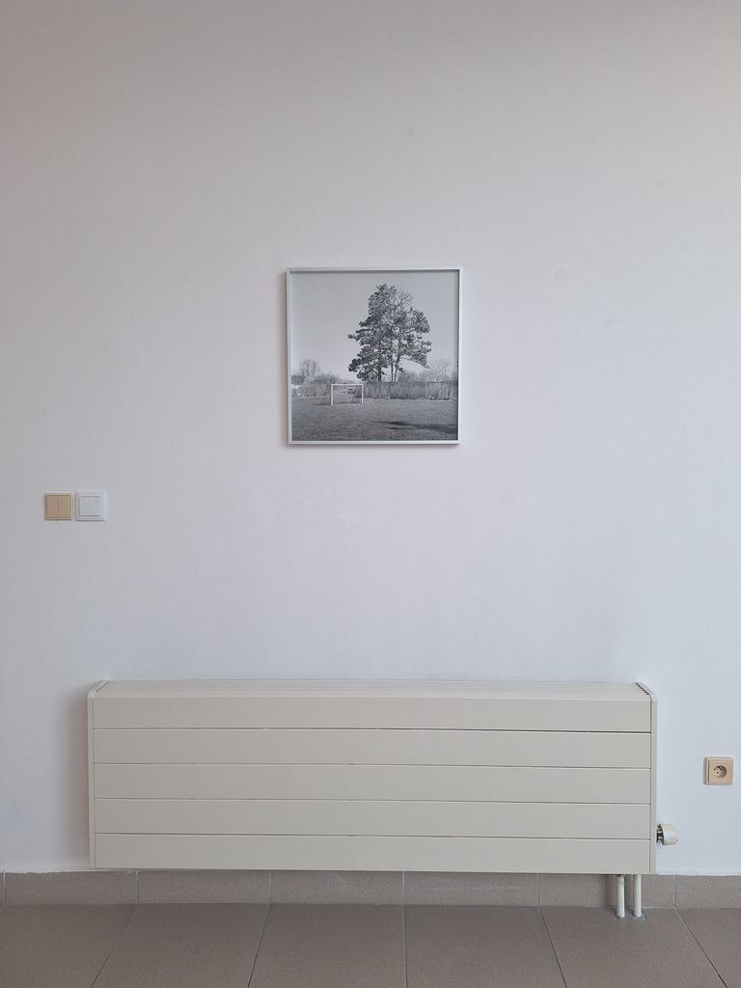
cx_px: 370
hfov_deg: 58.9
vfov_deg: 73.9
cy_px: 494
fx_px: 656
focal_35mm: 23
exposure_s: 1/50
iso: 250
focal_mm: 5.54
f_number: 1.8
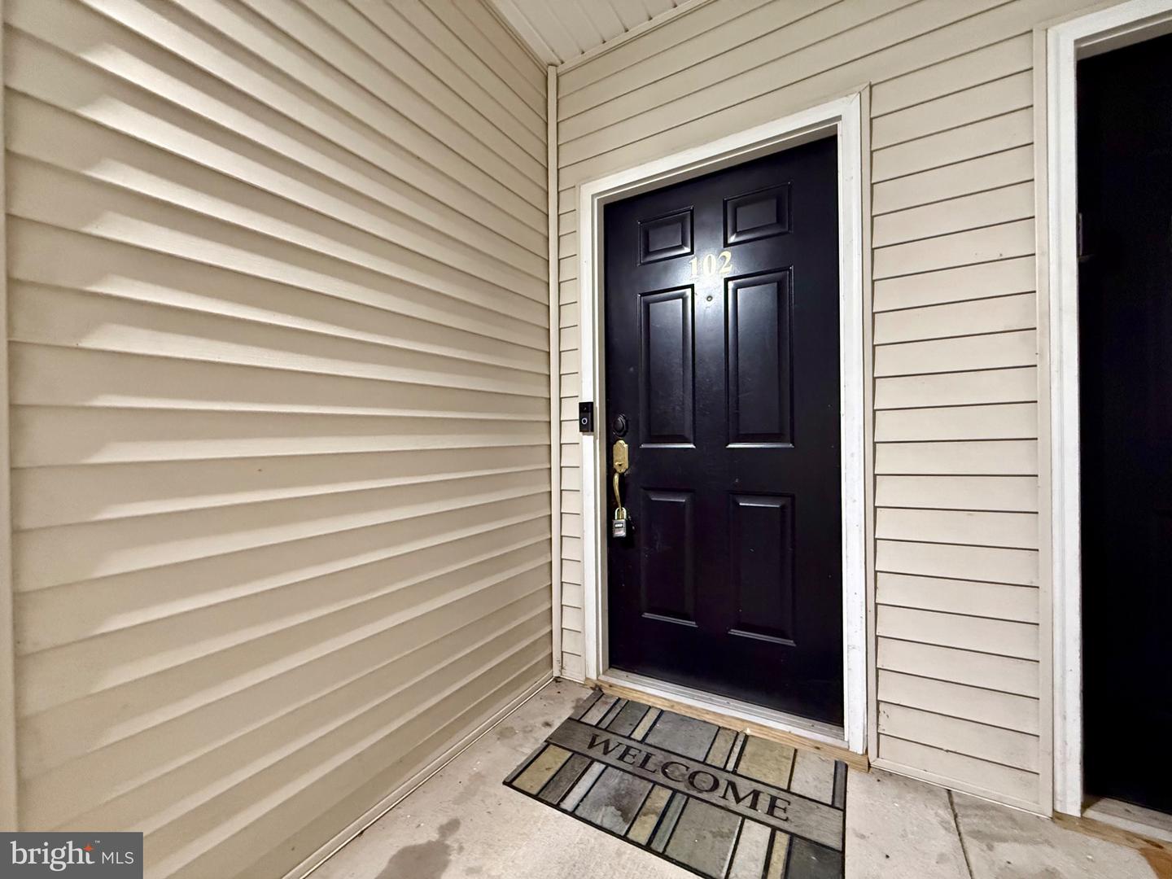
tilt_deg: +1.4
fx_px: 474
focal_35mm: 14
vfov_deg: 85.7
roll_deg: +1.5
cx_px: 586
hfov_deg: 102.1
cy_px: 440
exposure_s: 1/60
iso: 800
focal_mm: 2.22
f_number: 2.2
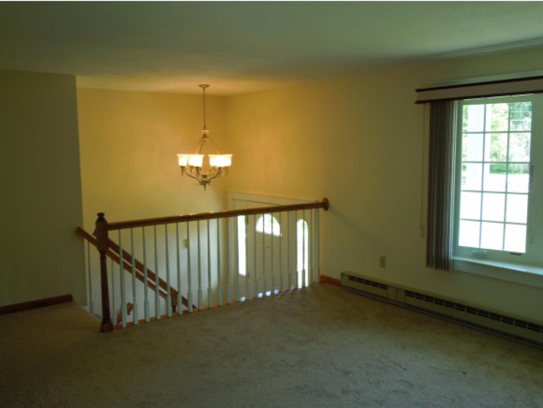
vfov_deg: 45.5
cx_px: 272
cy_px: 204
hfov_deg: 58.3
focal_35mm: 31
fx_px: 487
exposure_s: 1/30
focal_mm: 5.6
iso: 110
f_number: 3.6
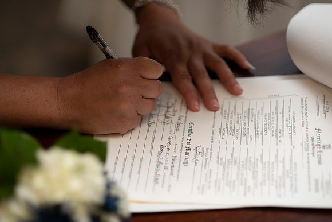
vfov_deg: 16.1
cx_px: 166
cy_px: 111
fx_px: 784
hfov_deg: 23.9
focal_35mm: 85
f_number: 2
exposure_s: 1/160
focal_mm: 85
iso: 500
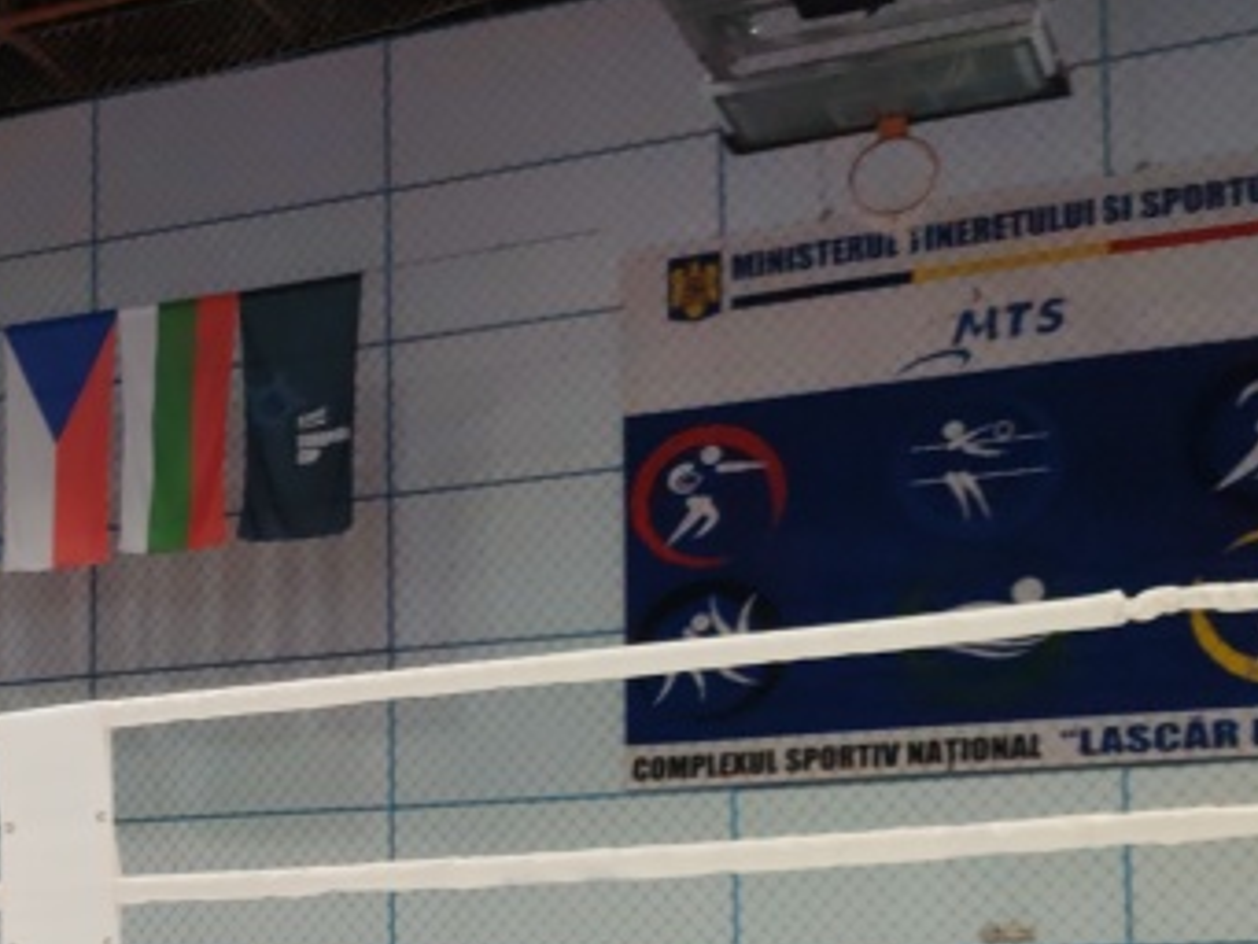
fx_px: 2945
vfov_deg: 17.8
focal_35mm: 81
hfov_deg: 21.1
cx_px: -520
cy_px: 933
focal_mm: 6.12
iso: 200
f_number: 1.9
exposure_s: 1/100
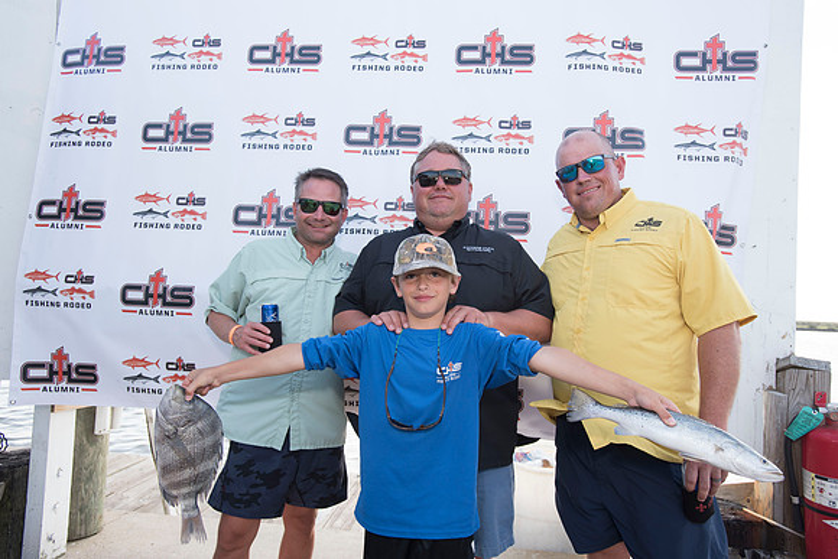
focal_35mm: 24
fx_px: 559
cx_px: 419
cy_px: 280
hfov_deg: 73.7
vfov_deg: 53.2
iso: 250
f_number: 4.5
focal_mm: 24
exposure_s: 1/320
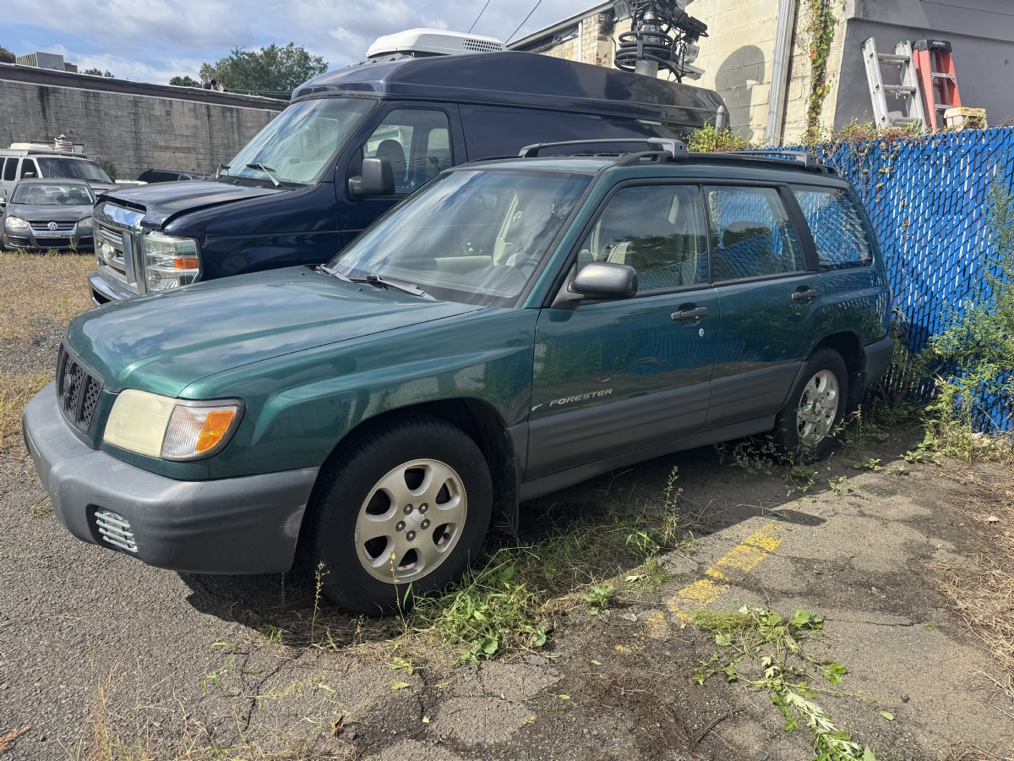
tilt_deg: -15.5
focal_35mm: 24
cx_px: 507
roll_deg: -1.5
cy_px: 380
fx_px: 703
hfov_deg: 71.6
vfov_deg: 56.8
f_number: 1.78
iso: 80
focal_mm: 6.76
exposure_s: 1/2604
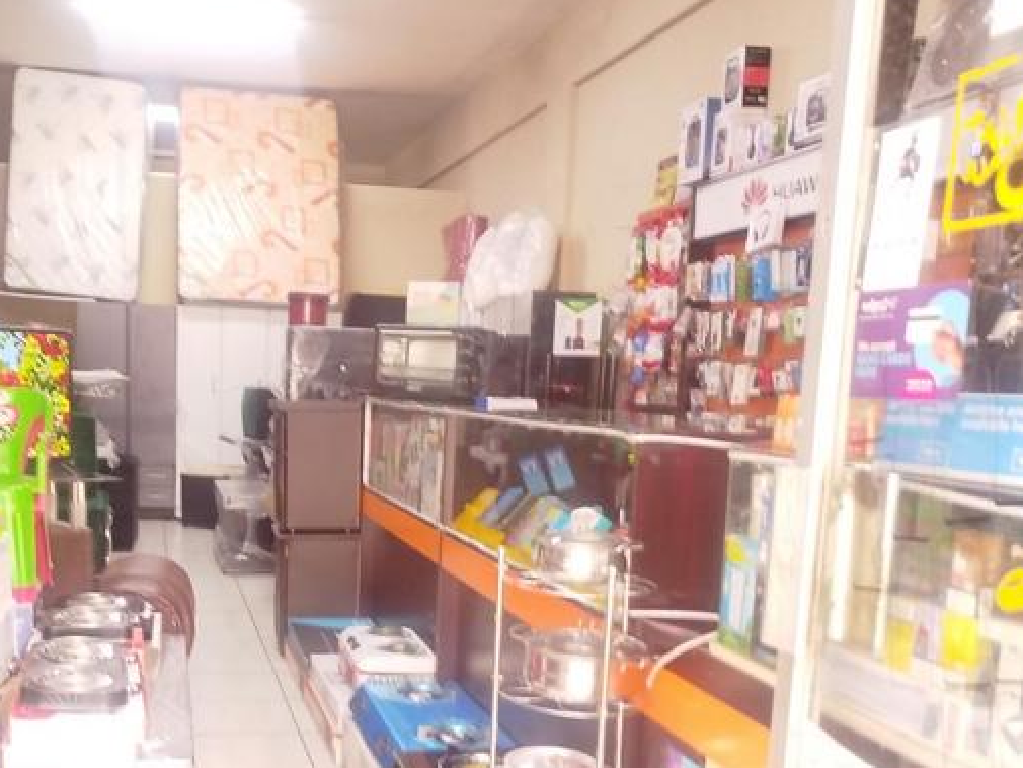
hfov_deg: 48.1
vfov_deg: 37.0
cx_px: 336
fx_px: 1123
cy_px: 553
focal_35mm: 38
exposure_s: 1/20
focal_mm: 5.31
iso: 320
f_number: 1.7
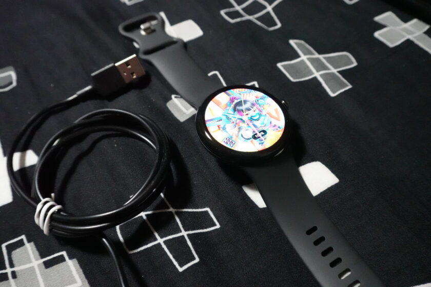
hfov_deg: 61.9
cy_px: 144
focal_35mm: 30
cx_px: 216
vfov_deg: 43.6
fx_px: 359
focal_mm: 11.26
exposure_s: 1/100
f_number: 3.5
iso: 6400
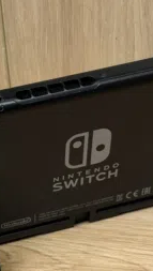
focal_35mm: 110
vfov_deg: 19.4
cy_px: 146
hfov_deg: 11.0
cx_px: 14
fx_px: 790
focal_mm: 6.76
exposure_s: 1/50
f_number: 1.78
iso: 160
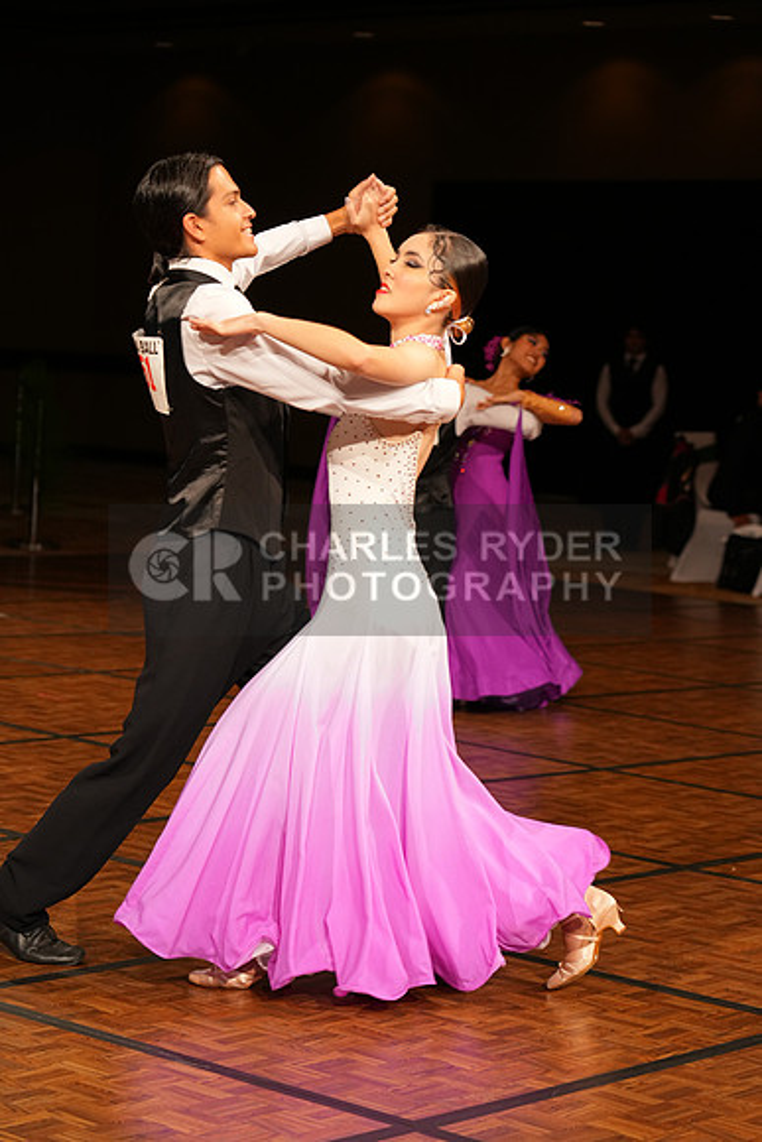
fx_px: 2729
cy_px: 571
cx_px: 381
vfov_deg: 23.6
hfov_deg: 15.9
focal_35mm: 86
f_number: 4.5
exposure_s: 1/200
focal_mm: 86
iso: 1250
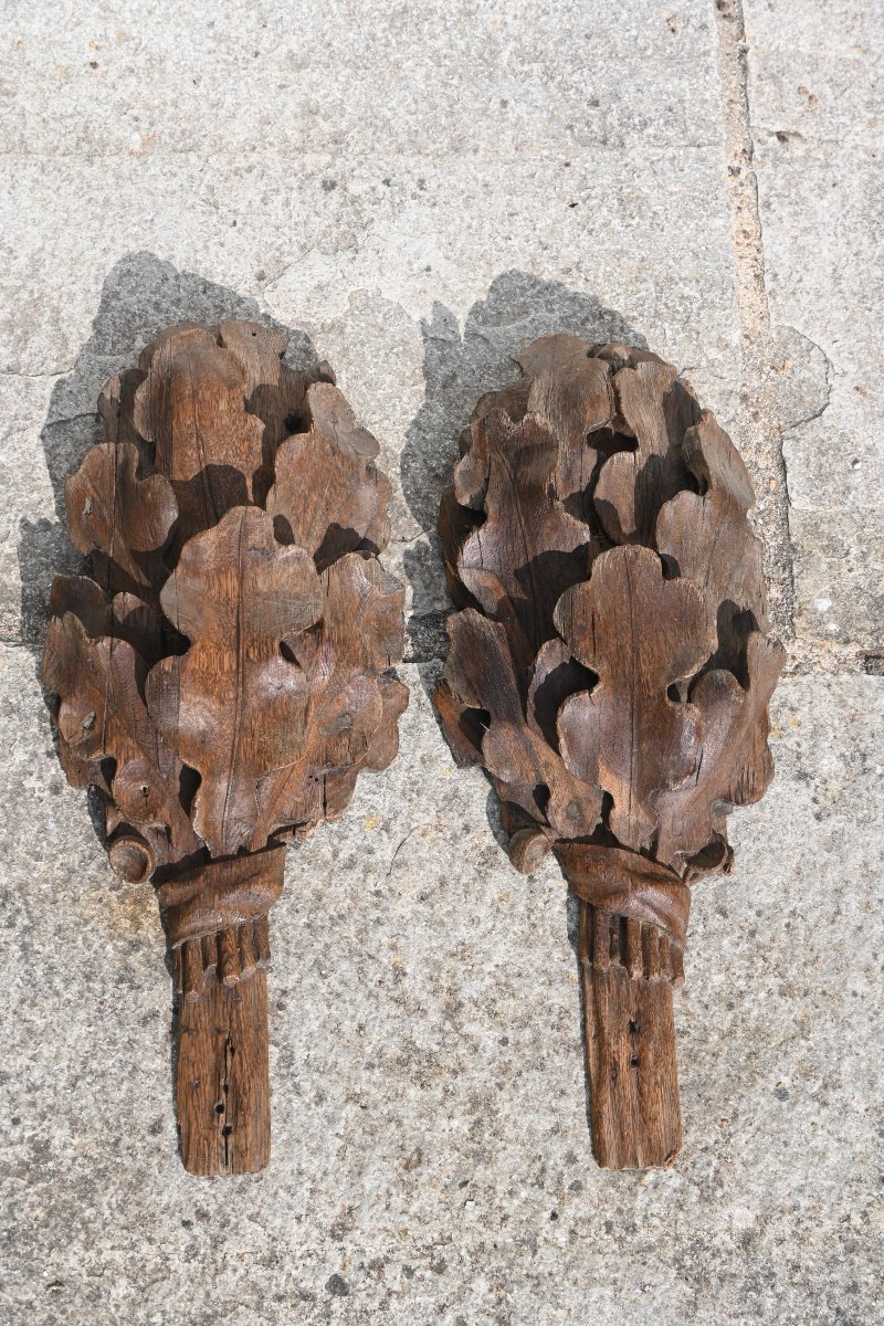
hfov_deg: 27.3
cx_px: 442
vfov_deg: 40.0
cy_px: 663
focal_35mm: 50
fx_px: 1823
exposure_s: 1/400
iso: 100
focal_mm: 33
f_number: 7.1
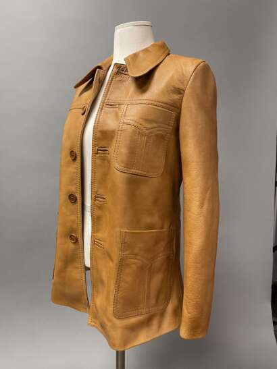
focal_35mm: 26
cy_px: 184
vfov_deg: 67.3
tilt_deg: -9.7
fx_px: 278
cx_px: 138
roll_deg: +0.5
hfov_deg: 53.0
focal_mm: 4.2
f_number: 1.6
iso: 160
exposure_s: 1/60
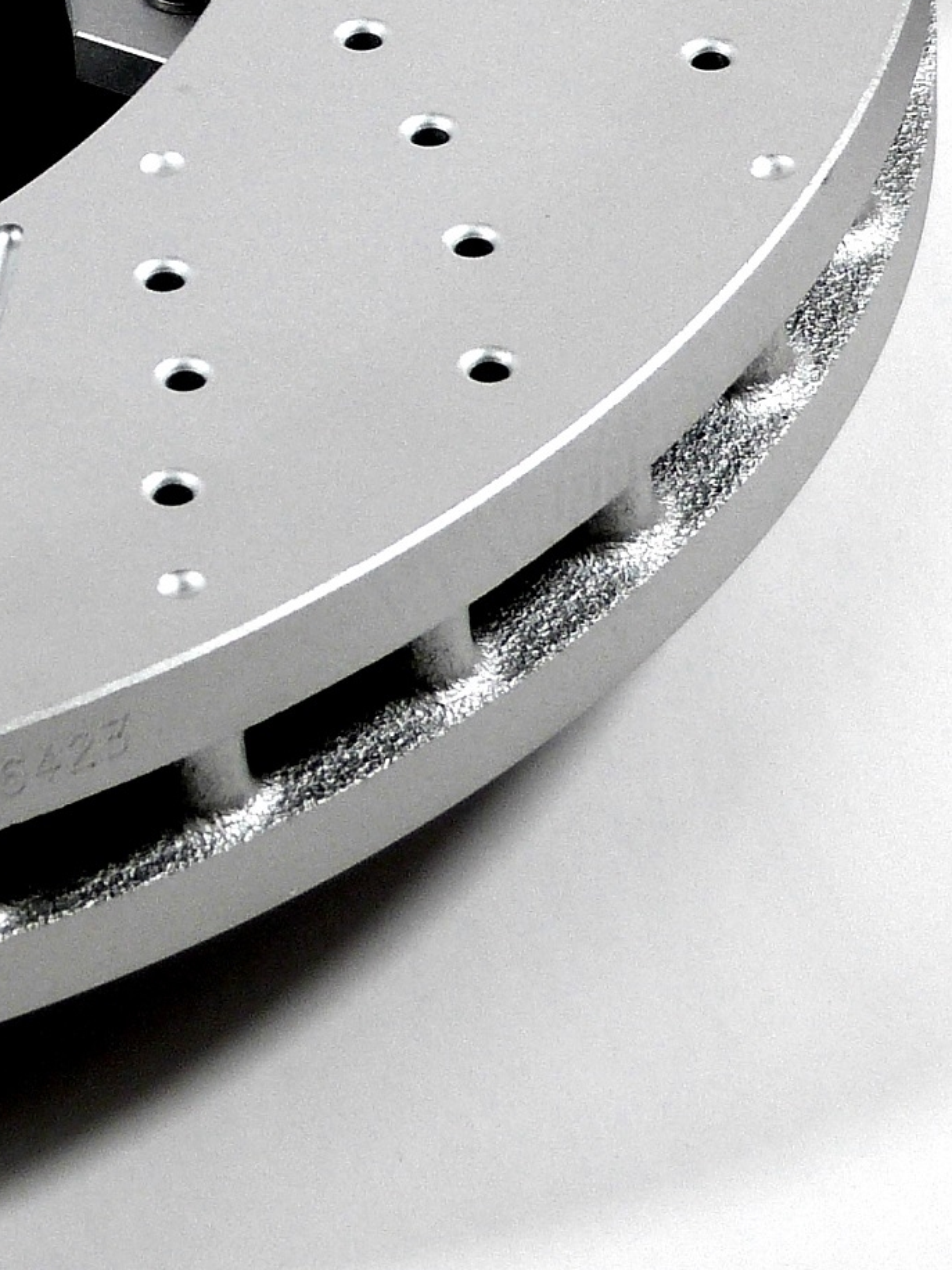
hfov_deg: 6.6
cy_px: -1
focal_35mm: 220
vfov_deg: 8.9
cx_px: -536
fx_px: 8067
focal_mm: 12.9
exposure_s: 1/250
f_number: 4
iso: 100
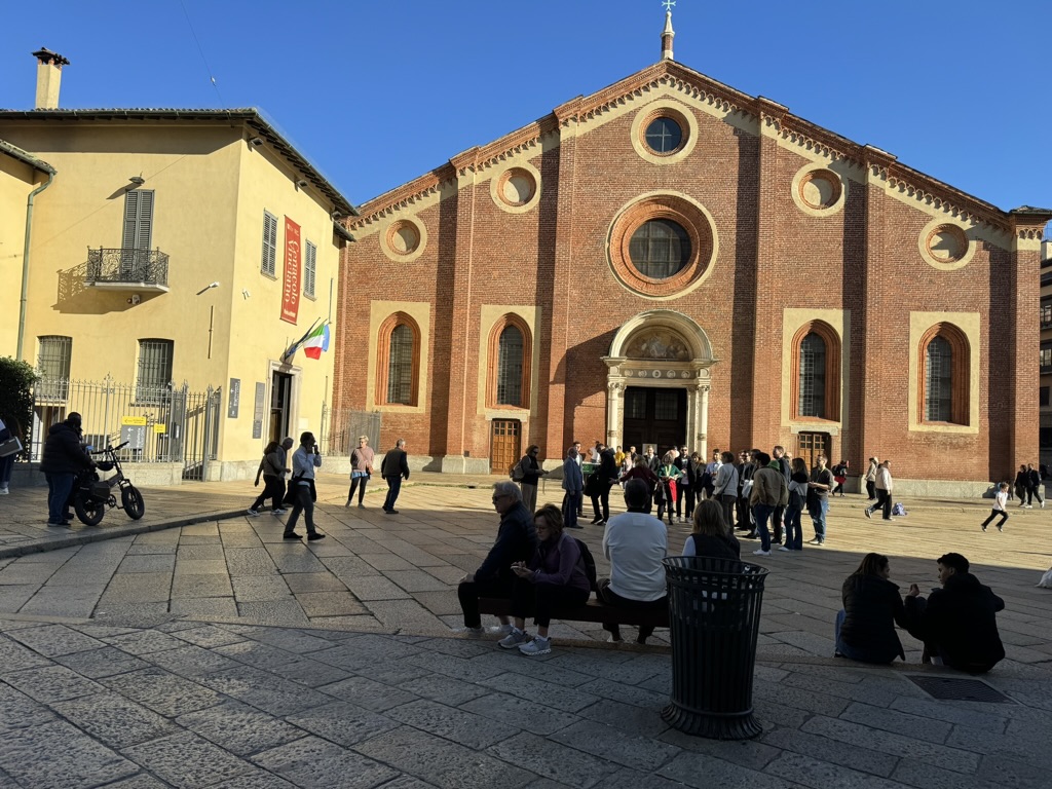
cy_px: 394
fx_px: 729
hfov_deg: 71.6
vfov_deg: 56.8
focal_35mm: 24
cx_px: 526
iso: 80
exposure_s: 1/3096
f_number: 1.78
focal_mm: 6.86
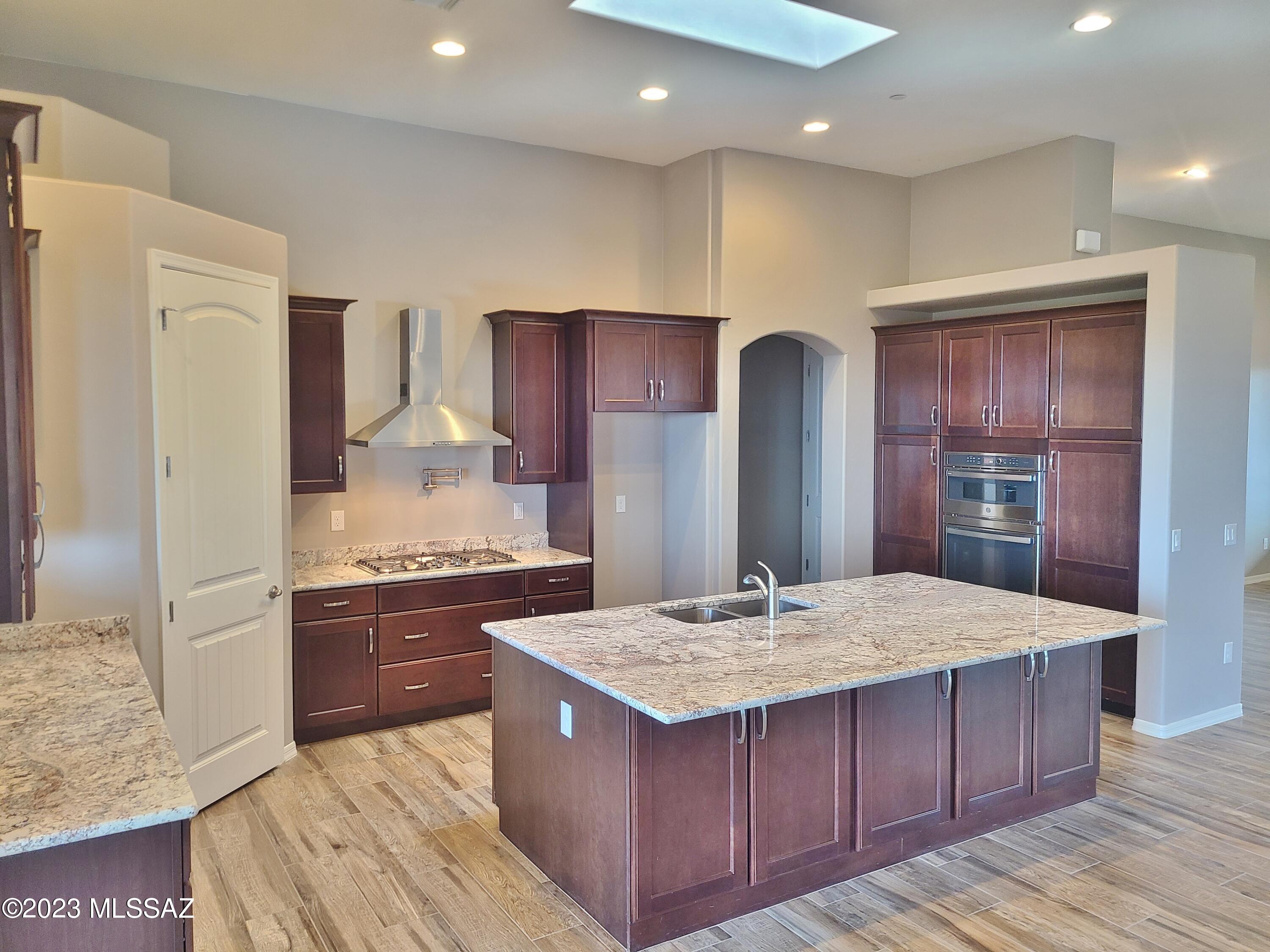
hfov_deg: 67.3
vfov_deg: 53.1
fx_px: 954
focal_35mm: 26
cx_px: 635
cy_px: 476
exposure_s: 1/60
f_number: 1.8
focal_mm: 5.4
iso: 200
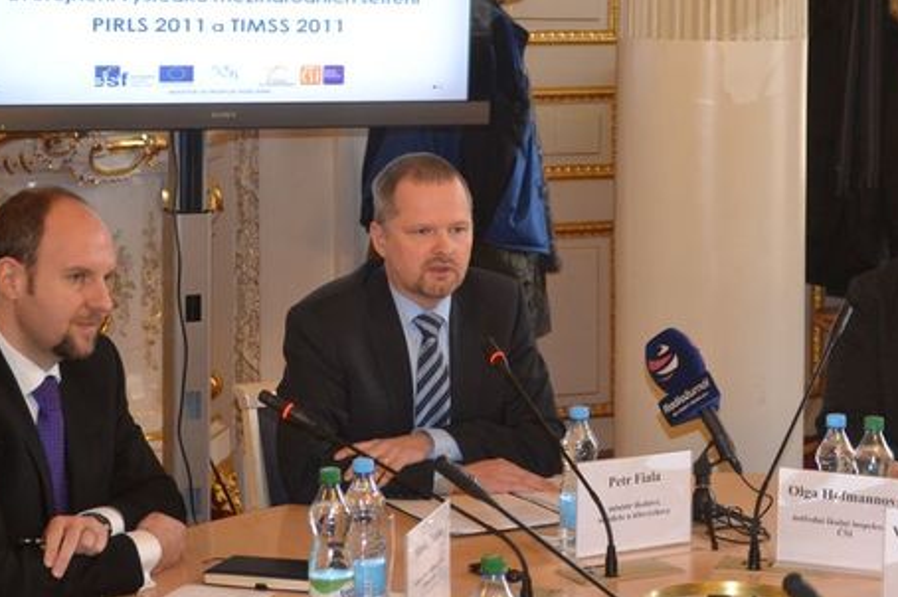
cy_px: 175
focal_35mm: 95
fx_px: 2368
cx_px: 494
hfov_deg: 21.5
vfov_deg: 14.3
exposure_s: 1/60
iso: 1600
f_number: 5.3
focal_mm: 44
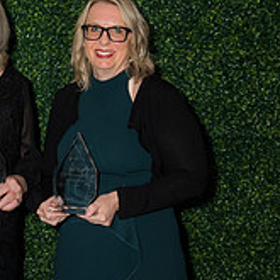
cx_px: 29
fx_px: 869
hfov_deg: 18.0
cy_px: 202
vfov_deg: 18.2
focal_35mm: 95
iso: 500
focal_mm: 41
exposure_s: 1/160
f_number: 5
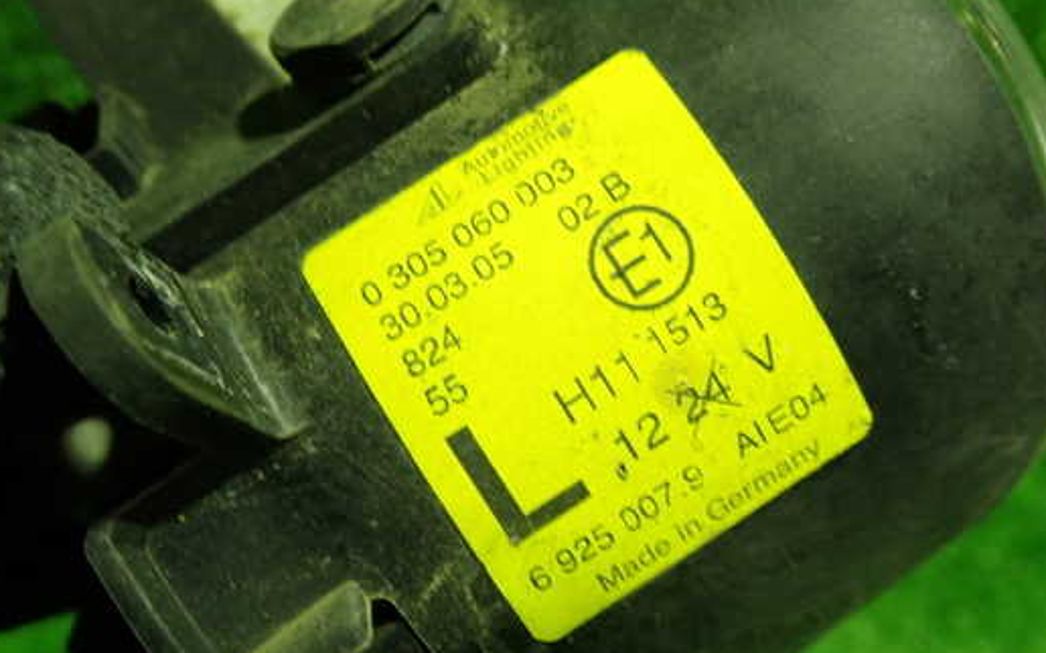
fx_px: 1054
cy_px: 371
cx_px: 582
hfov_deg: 52.7
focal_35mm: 37
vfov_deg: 34.3
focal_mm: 5.4
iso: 200
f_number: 2.3
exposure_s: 1/30
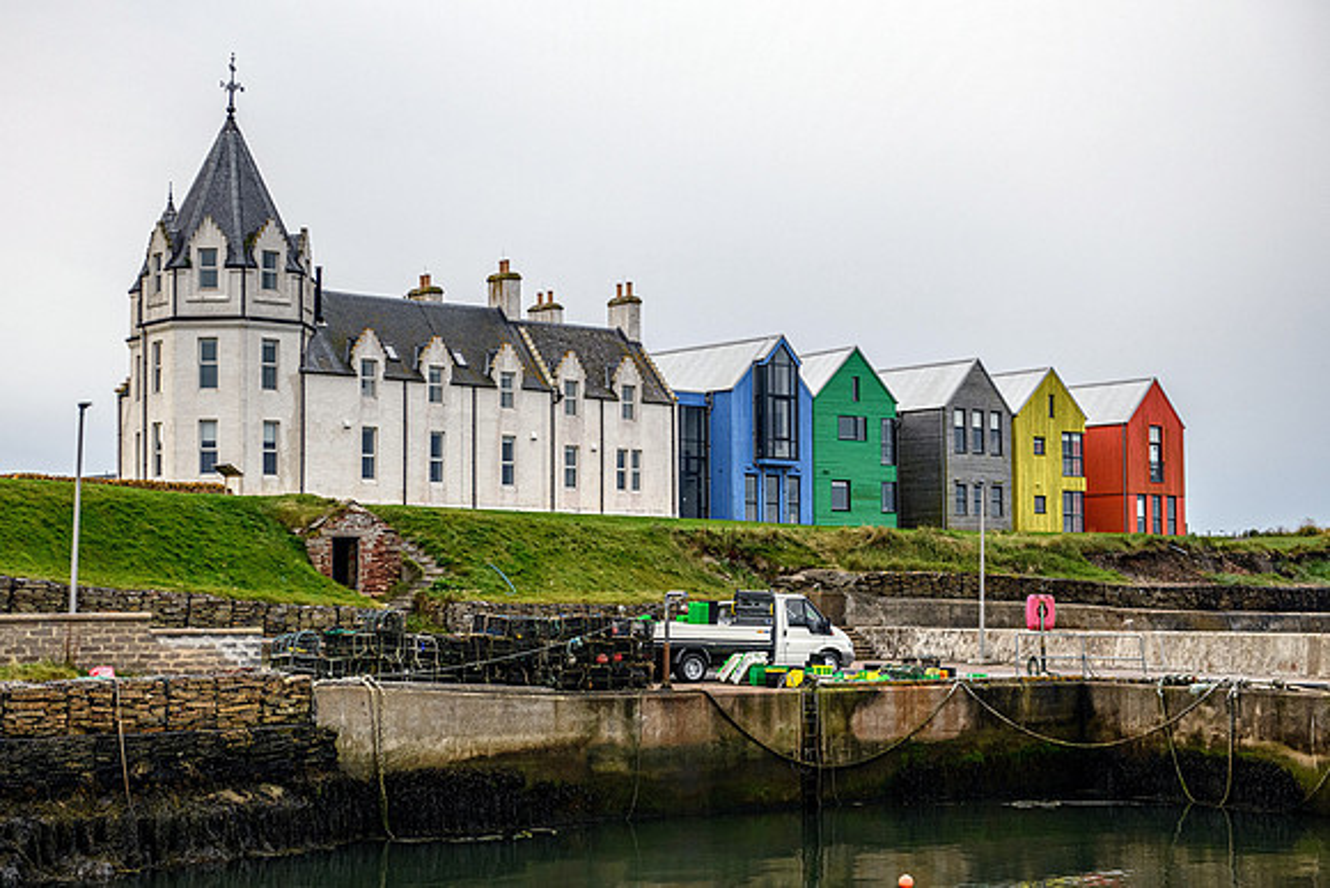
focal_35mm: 57
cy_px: 484
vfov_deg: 23.9
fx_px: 2094
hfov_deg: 35.2
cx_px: 586
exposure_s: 1/3200
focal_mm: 50
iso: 800
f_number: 4
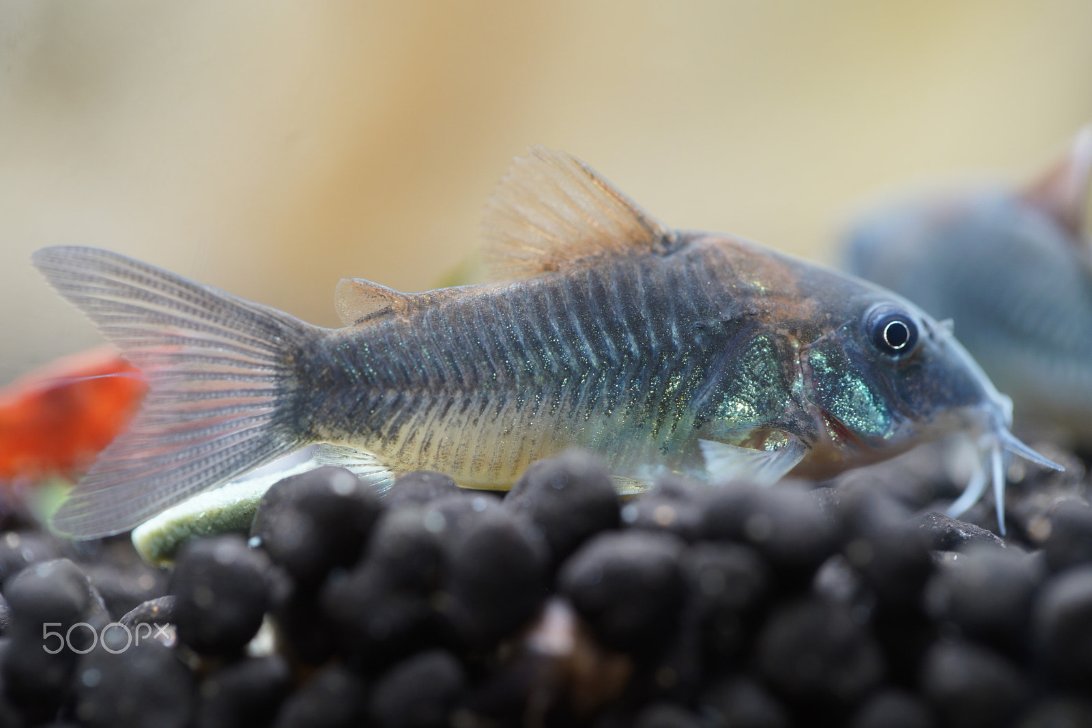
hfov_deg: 20.4
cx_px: 546
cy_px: 364
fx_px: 3033
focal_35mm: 100
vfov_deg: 13.7
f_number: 4
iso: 640
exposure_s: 1/13
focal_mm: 100
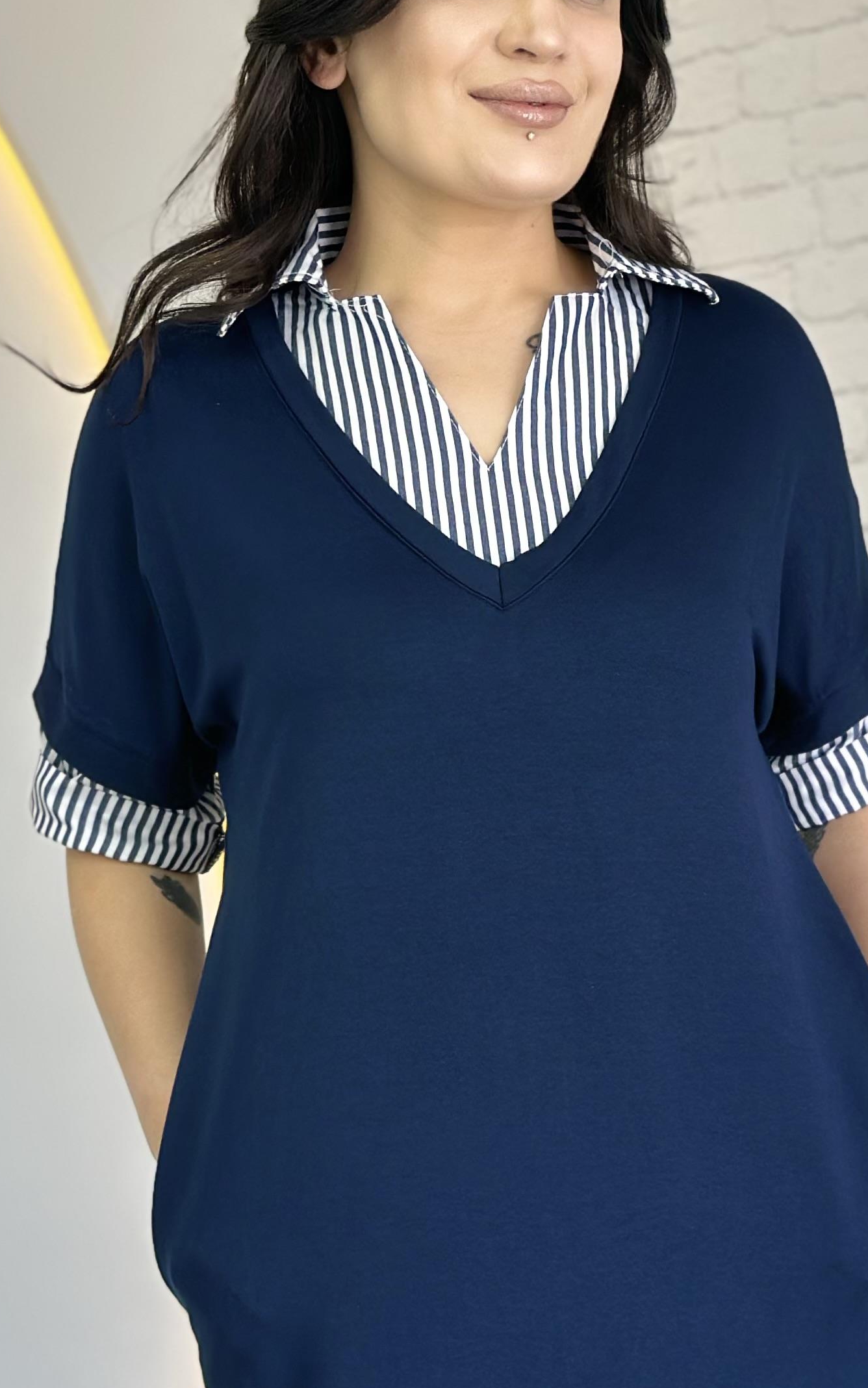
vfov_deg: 21.6
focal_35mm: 96
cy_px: 845
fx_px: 3633
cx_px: 536
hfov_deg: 13.6
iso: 64
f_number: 1.78
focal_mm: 6.86
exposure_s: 1/102
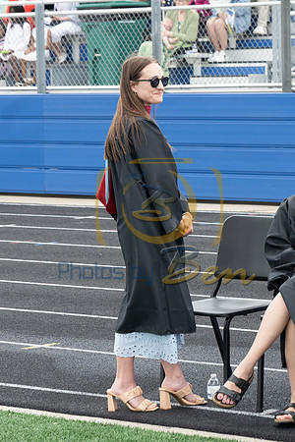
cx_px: 312
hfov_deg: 8.2
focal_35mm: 166
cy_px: 144
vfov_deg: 12.4
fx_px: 2036
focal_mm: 70
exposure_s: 1/200
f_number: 5.6
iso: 320
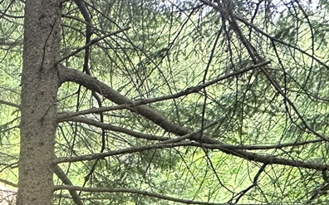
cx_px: -159
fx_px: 403
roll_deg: +2.8
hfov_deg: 28.9
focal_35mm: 45
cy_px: 351
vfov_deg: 21.1
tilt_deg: -17.2
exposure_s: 1/99
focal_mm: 2.22
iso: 250
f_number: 2.2
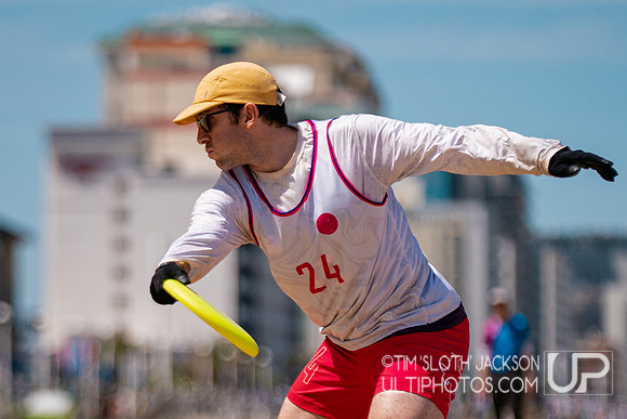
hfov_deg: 6.4
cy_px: 351
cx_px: 244
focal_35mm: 322
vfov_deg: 4.3
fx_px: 5601
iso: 400
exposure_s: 1/10000
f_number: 2.8
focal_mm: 167
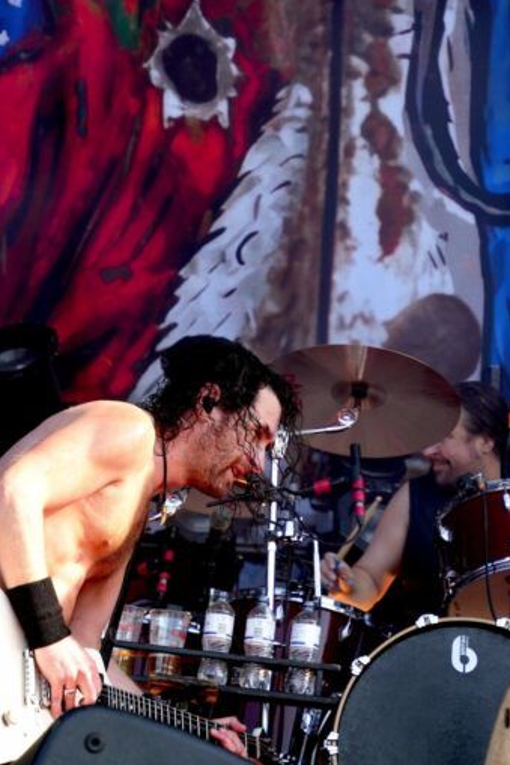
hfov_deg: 6.4
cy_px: 381
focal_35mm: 213
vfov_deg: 9.7
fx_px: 4523
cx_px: 384
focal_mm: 94
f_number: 5.6
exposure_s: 1/160
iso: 250
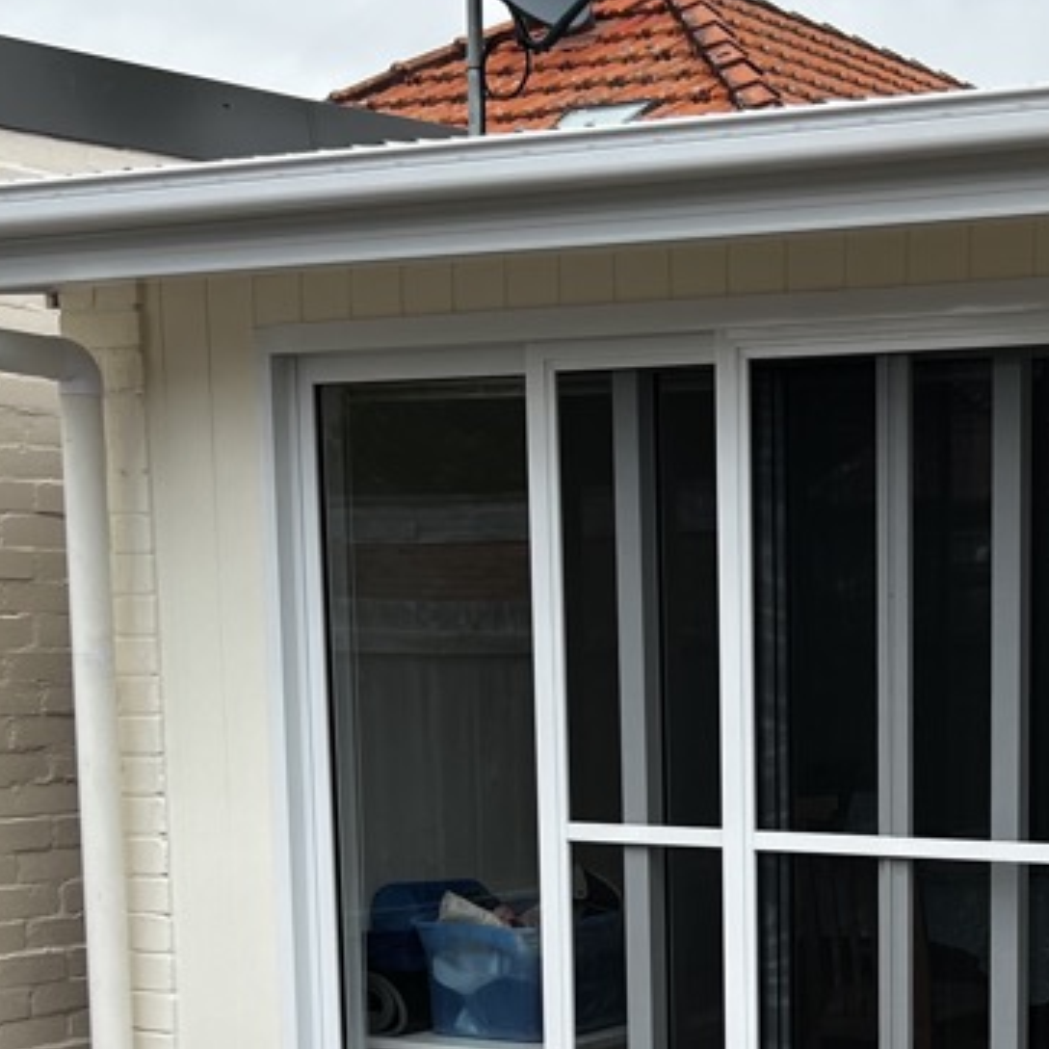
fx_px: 2606
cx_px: 954
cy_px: 1023
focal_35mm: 76
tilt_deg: -8.9
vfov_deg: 22.0
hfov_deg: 22.2
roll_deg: +0.0
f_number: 1.5
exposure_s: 1/1645
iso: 50
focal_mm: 5.7
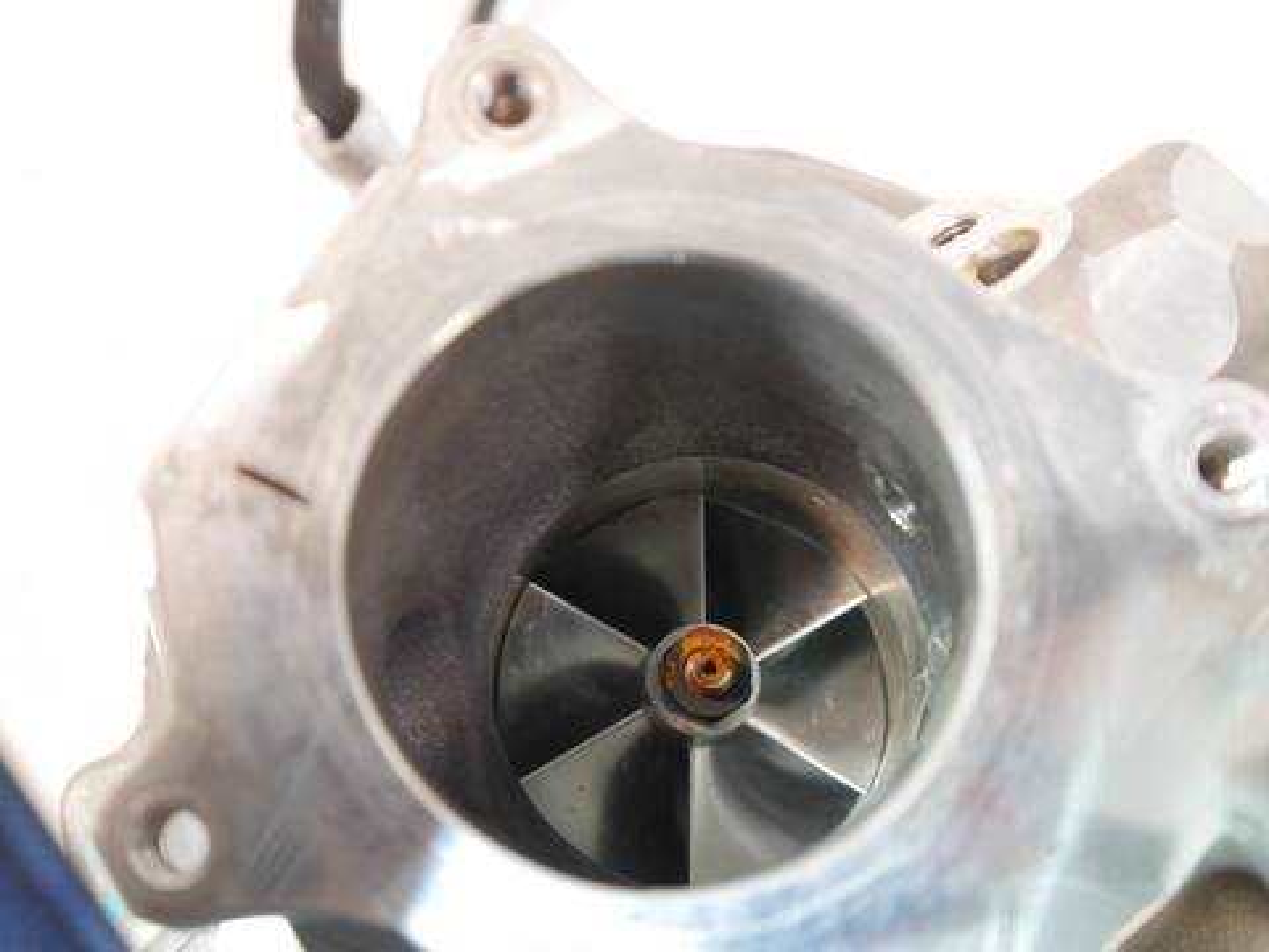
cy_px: 476
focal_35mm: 50
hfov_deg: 38.2
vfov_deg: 29.1
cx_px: 634
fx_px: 1833
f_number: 4.6
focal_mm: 25
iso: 2000
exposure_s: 1/60
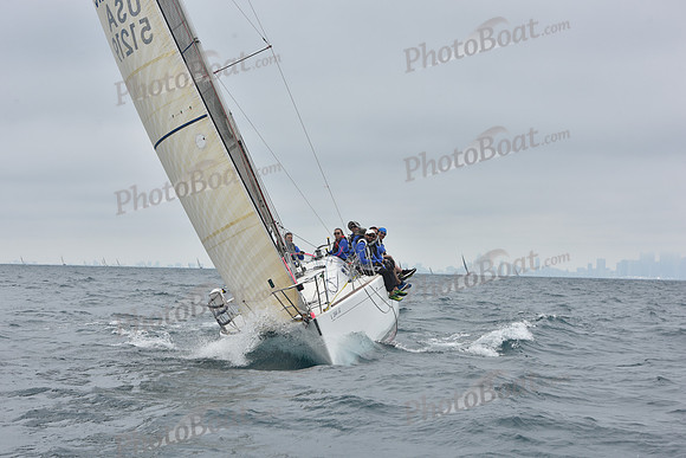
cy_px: 229
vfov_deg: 14.9
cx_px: 343
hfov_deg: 22.1
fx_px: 1753
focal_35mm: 92
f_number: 10
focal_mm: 92
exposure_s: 1/800
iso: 250
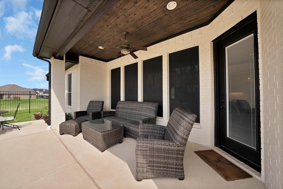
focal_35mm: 12
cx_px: 142
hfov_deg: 112.6
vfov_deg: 90.1
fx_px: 94
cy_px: 94
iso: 640
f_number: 9
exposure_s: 1/400
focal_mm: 12
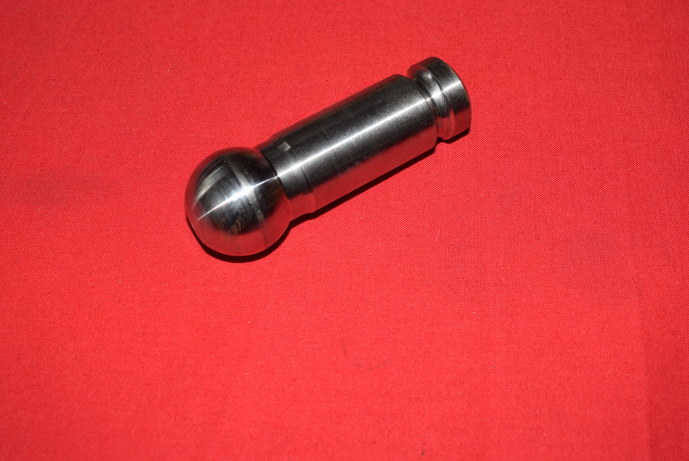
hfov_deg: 39.6
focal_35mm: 50
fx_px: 958
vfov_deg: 26.9
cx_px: 346
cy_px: 170
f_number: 5.6
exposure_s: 1/125
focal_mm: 24
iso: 160
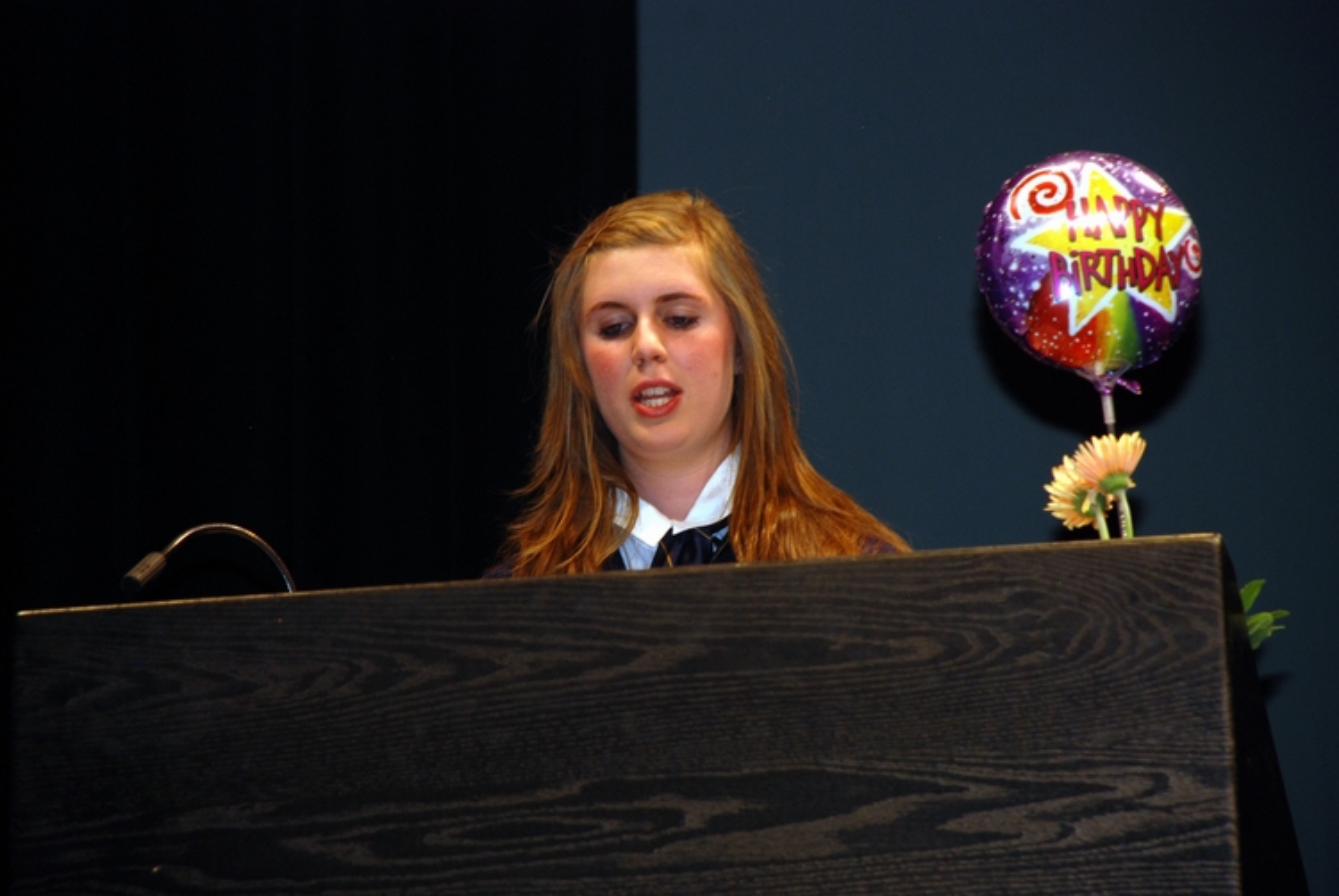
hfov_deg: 10.1
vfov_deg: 6.8
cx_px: 670
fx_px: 7541
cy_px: 448
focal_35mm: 202
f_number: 5.6
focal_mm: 135
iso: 250
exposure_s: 1/60
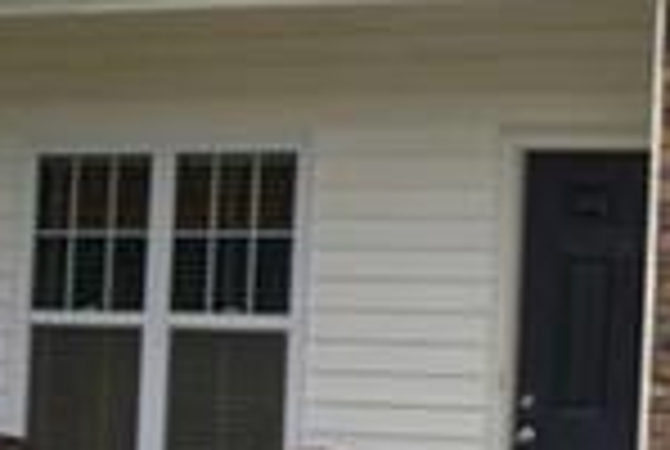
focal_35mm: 144
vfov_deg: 9.6
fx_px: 2685
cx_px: 499
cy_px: 349
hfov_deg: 14.2
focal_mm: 14
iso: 100
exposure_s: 1/250
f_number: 8
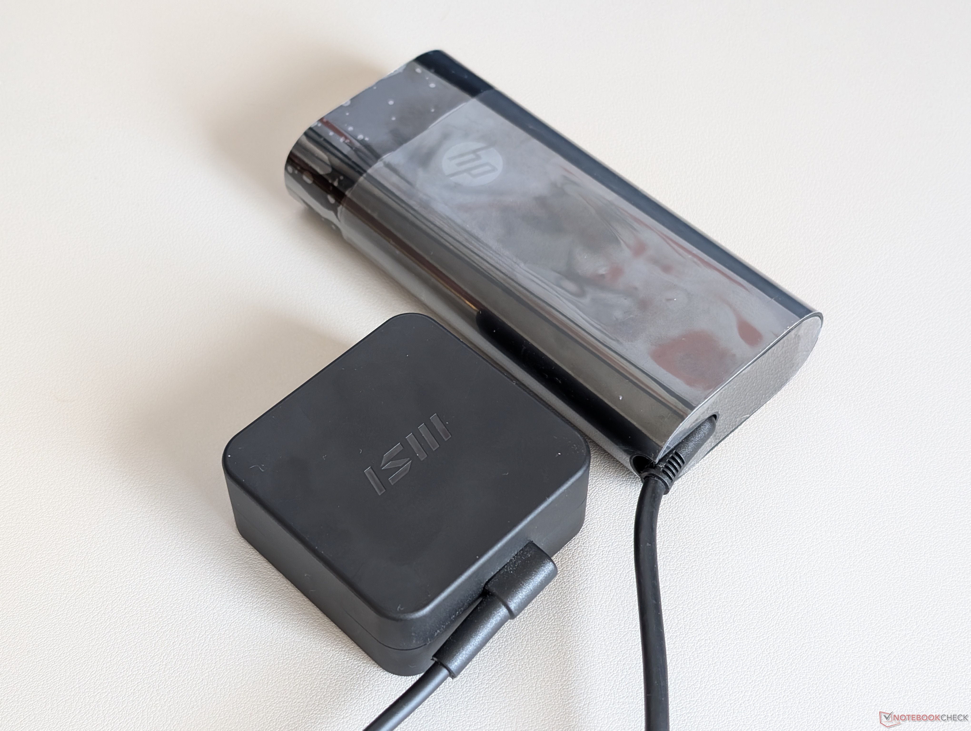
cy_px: 366
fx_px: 1376
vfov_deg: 29.7
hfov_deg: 38.9
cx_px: 486
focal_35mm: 49
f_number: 1.68
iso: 213
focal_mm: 6.9
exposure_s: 1/59.3
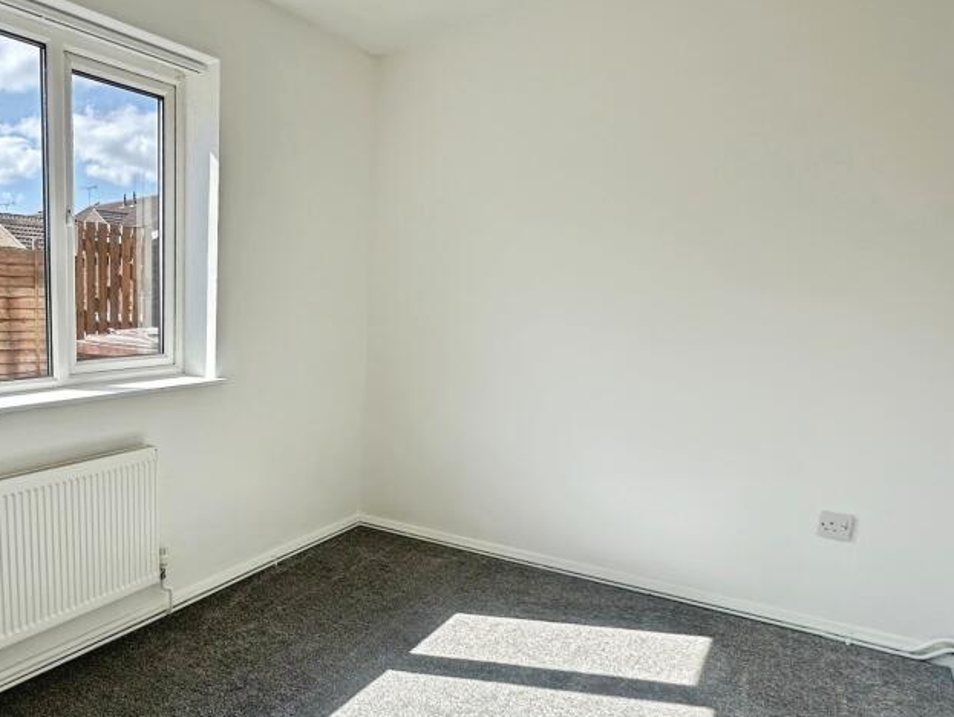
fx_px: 634
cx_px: 247
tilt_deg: -12.0
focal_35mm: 23
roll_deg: +0.9
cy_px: 511
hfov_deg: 69.4
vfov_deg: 56.8
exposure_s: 1/744
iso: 40
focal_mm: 2.22
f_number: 2.2
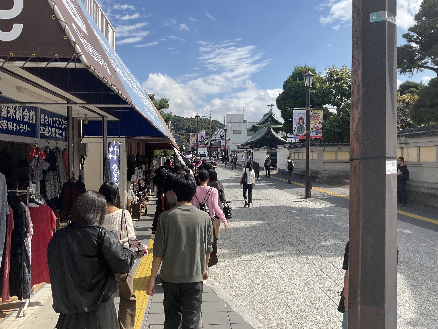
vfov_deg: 48.2
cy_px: 164
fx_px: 367
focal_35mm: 29
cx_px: 219
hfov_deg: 61.7
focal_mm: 3
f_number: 1.8
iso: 20
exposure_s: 1/2058
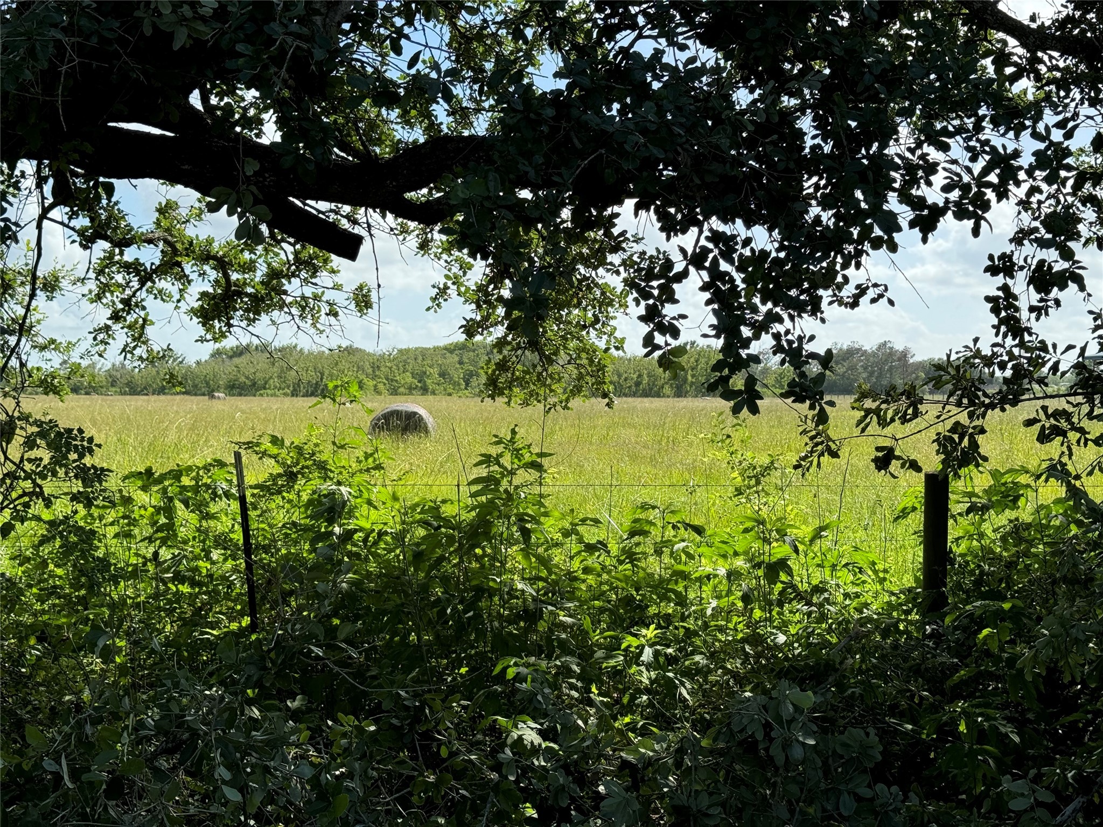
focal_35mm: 48
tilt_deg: -1.5
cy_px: 414
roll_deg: -0.3
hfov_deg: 39.7
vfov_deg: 30.3
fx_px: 1529
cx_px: 552
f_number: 1.78
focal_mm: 6.76
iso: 64
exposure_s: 1/2611
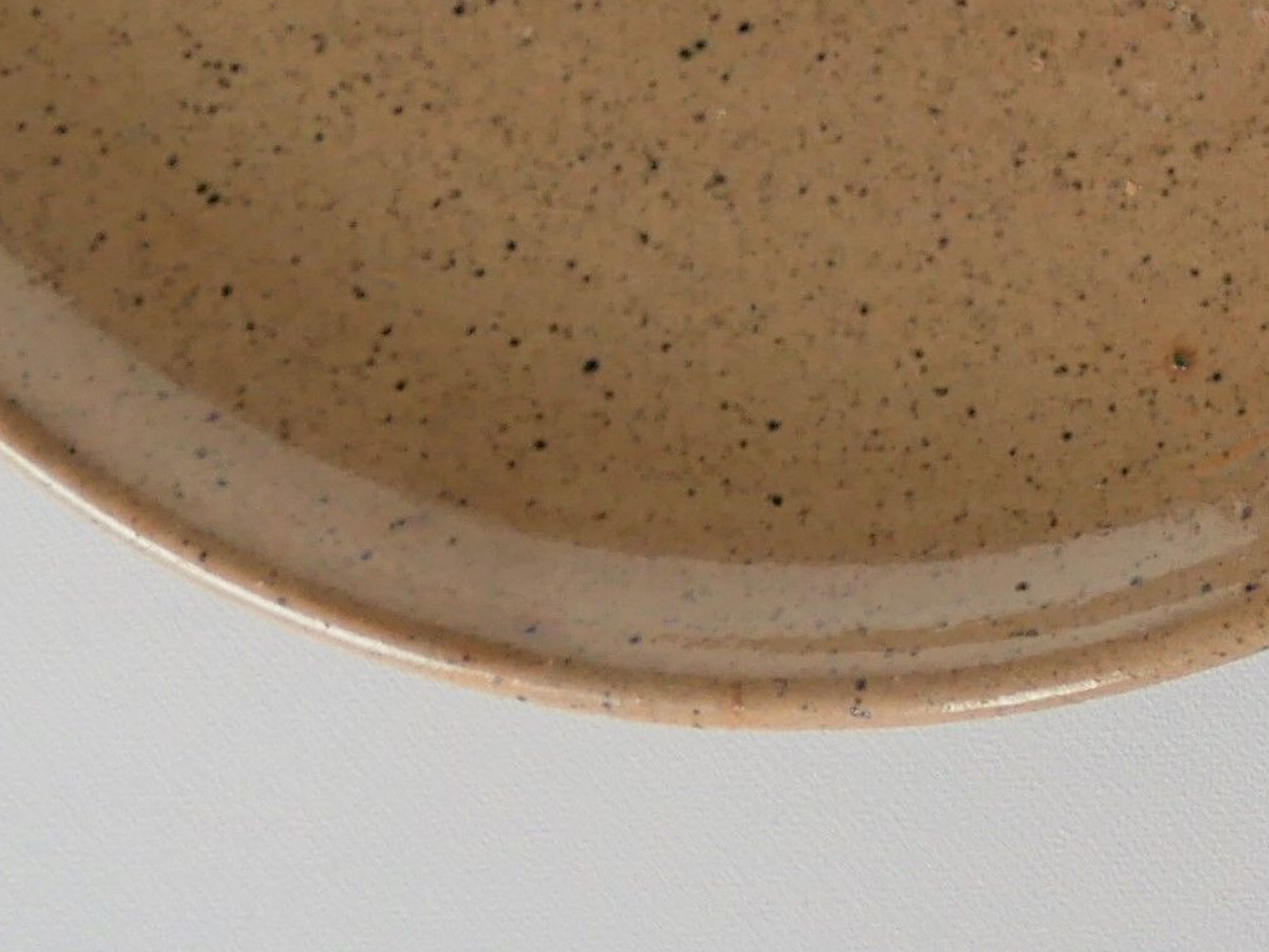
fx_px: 6638
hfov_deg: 9.9
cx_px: 2773
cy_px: -843
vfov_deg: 7.9
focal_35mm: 181
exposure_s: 1/60
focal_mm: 20
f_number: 1.7
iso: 250
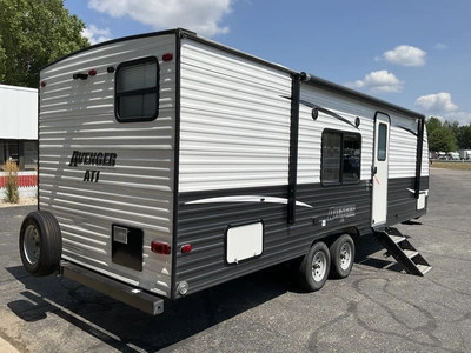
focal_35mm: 29
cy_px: 176
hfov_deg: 61.7
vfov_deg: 48.2
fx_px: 395
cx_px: 236
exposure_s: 1/2959
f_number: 1.8
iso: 25
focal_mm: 3
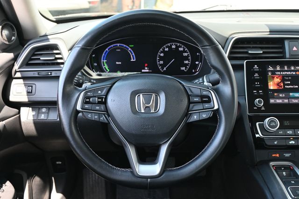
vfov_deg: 32.4
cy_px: 100
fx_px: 342
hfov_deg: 47.2
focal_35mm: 41
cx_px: 150
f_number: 4.5
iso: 800
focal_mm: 27.5
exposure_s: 1/125
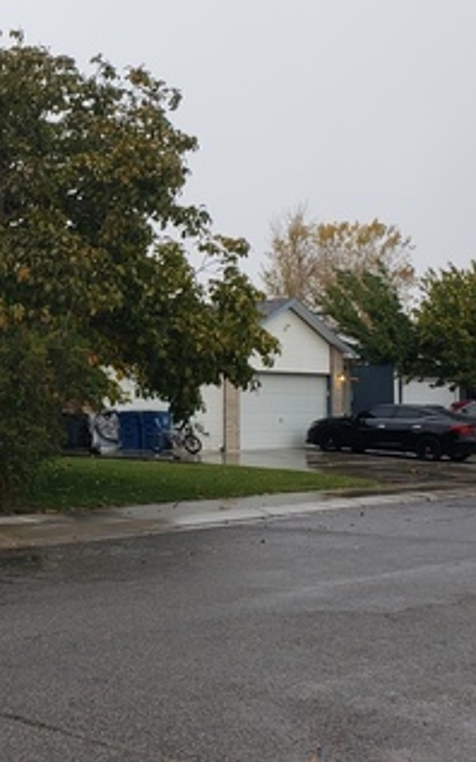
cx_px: -165
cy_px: 368
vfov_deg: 35.1
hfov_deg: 20.2
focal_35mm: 58
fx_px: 1204
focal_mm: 4.3
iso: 64
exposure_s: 1/120
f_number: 2.4
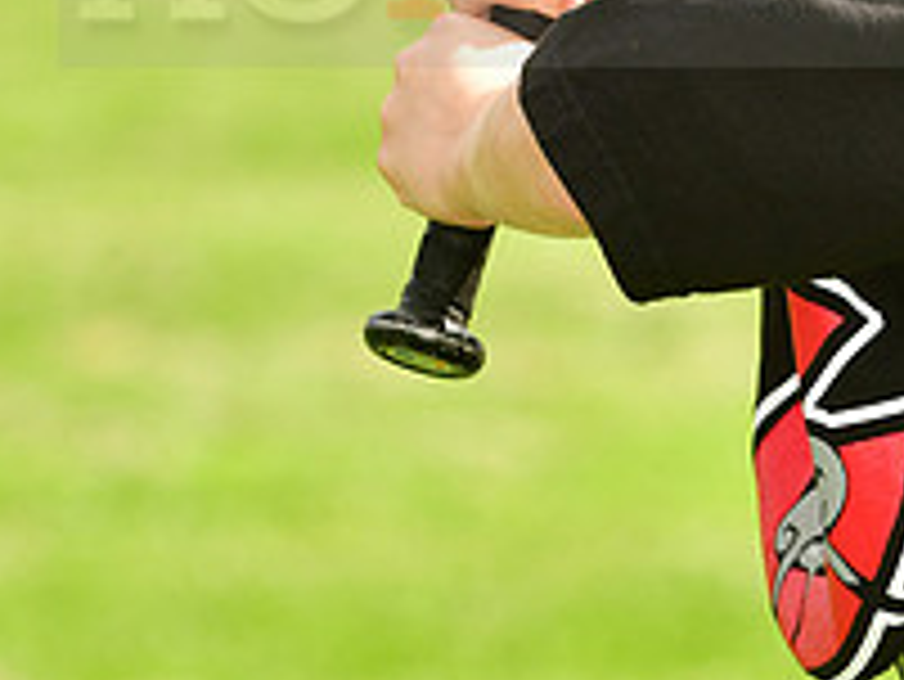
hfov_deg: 3.4
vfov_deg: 2.6
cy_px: -77
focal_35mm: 582
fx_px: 15208
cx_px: 861
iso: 200
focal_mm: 140
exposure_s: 1/640
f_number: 5
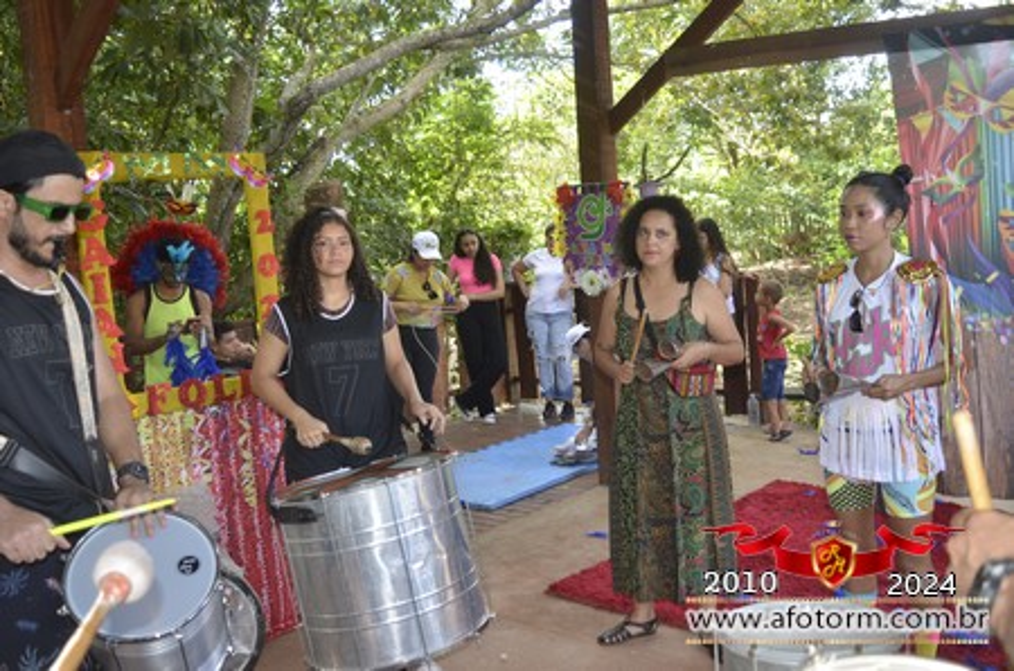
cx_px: 507
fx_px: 970
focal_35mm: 34
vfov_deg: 38.2
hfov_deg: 55.2
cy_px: 336
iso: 640
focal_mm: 23
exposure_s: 1/160
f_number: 4.5
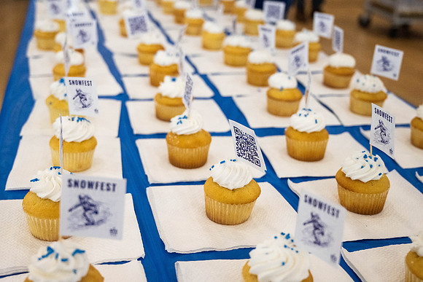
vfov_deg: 28.6
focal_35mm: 47
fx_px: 553
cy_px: 120
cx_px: 196
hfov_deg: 41.8
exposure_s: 1/800
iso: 5000
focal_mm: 41
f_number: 4
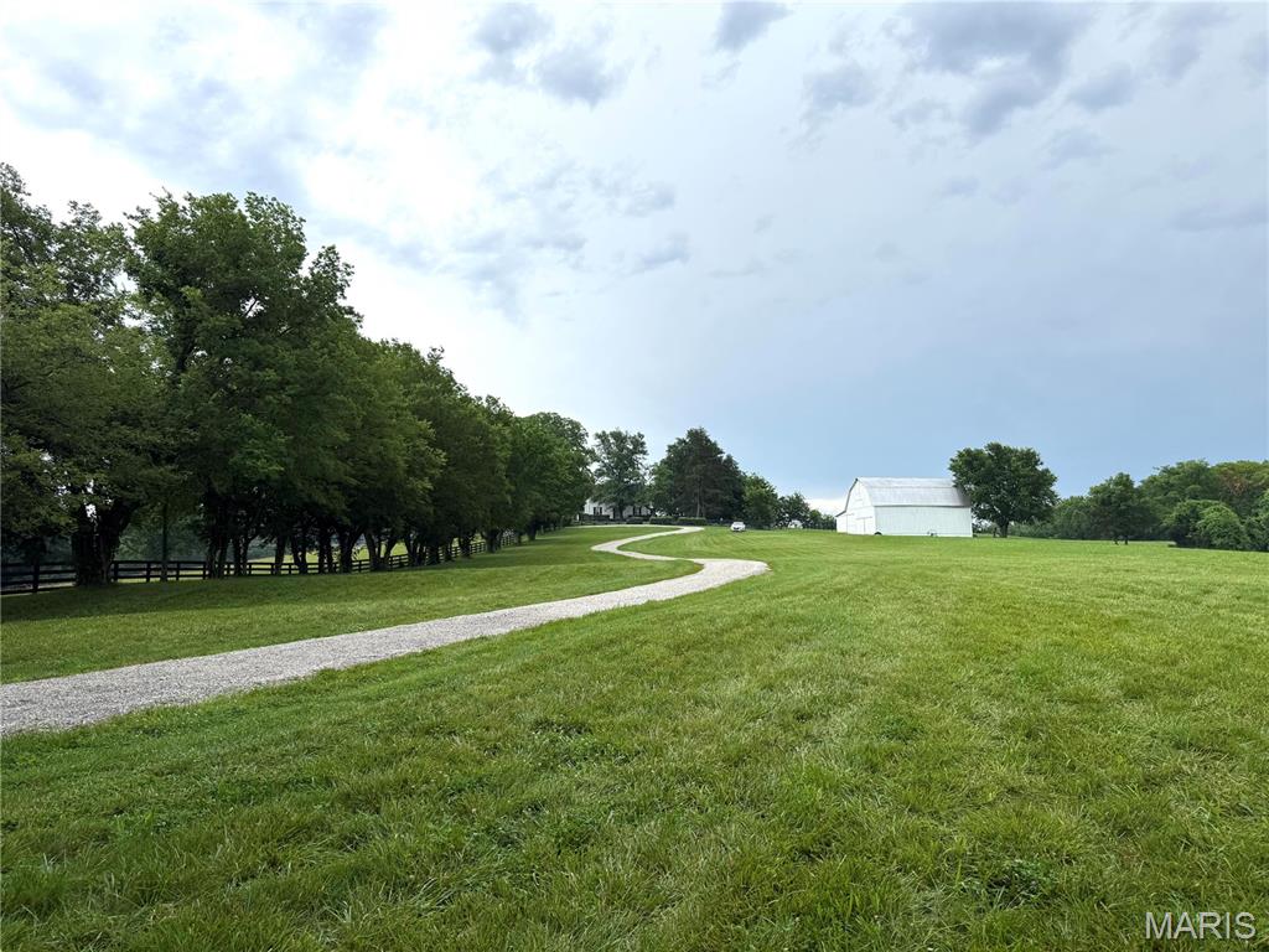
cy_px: 476
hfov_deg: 71.6
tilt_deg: +6.5
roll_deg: +1.3
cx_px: 634
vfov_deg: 56.8
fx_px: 880
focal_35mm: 24
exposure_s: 1/2299
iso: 80
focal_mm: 6.76
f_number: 1.78
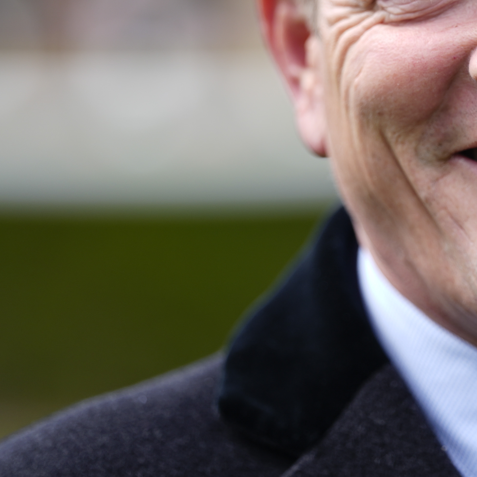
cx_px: 534
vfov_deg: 5.5
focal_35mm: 316
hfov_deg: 5.5
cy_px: 0
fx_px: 4926
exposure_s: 1/2000
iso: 125
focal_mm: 122
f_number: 2
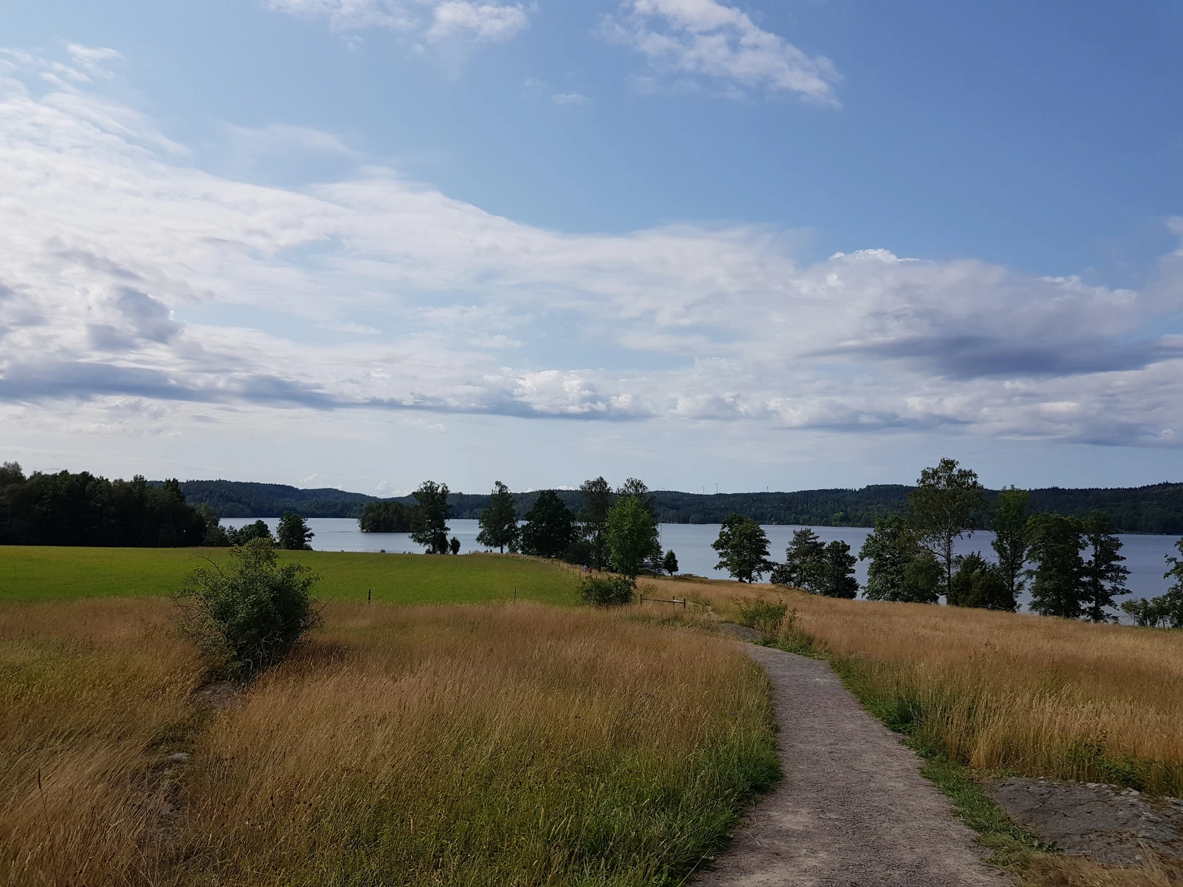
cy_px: 444
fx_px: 889
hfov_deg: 67.3
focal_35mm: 26
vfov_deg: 53.1
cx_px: 592
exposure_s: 1/4448
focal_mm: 4.2
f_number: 1.7
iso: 40
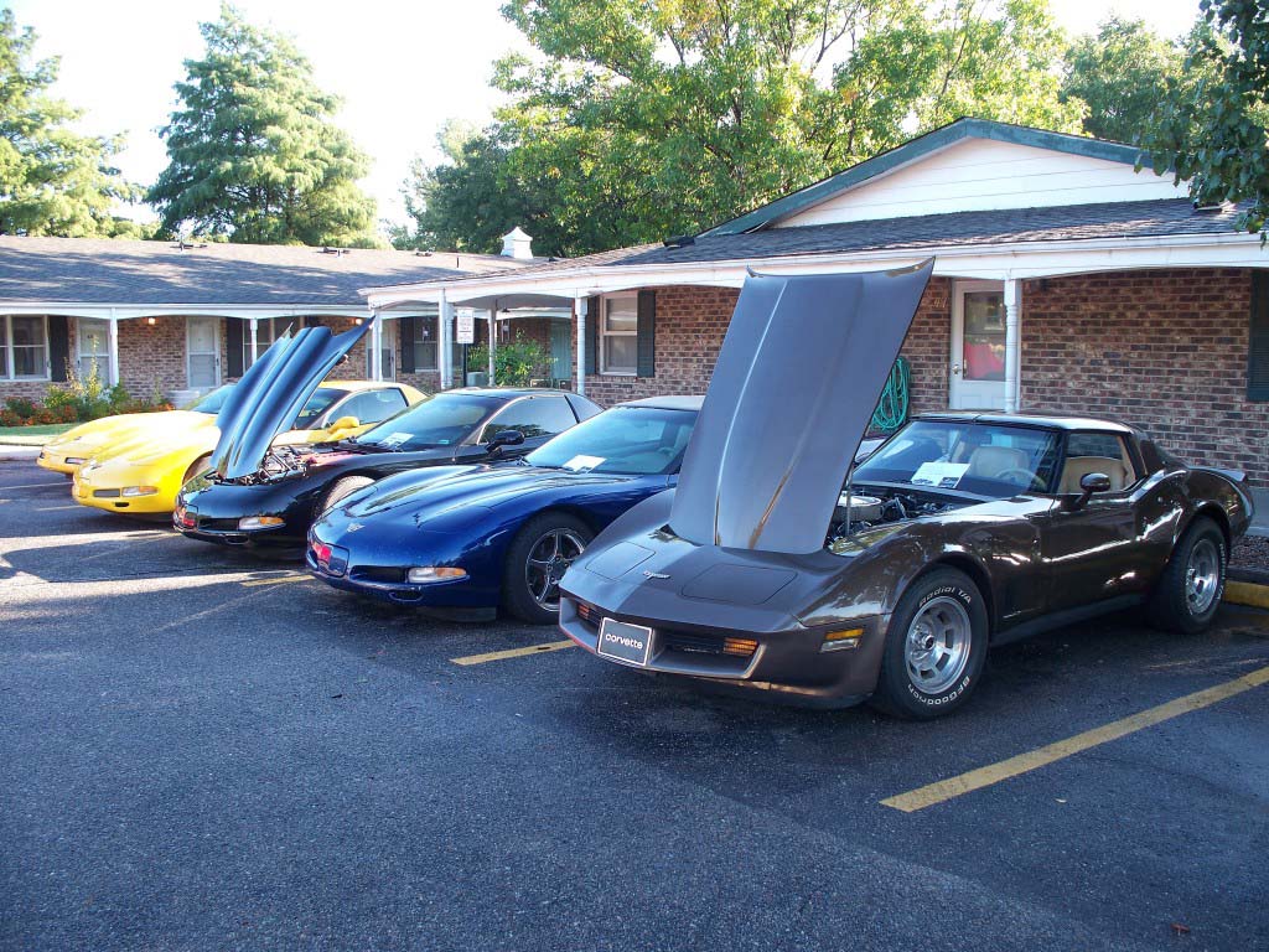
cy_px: 476
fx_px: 1320
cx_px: 634
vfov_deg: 39.7
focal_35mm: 36
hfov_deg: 51.4
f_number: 2.8
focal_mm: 7.54
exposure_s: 1/80
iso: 64
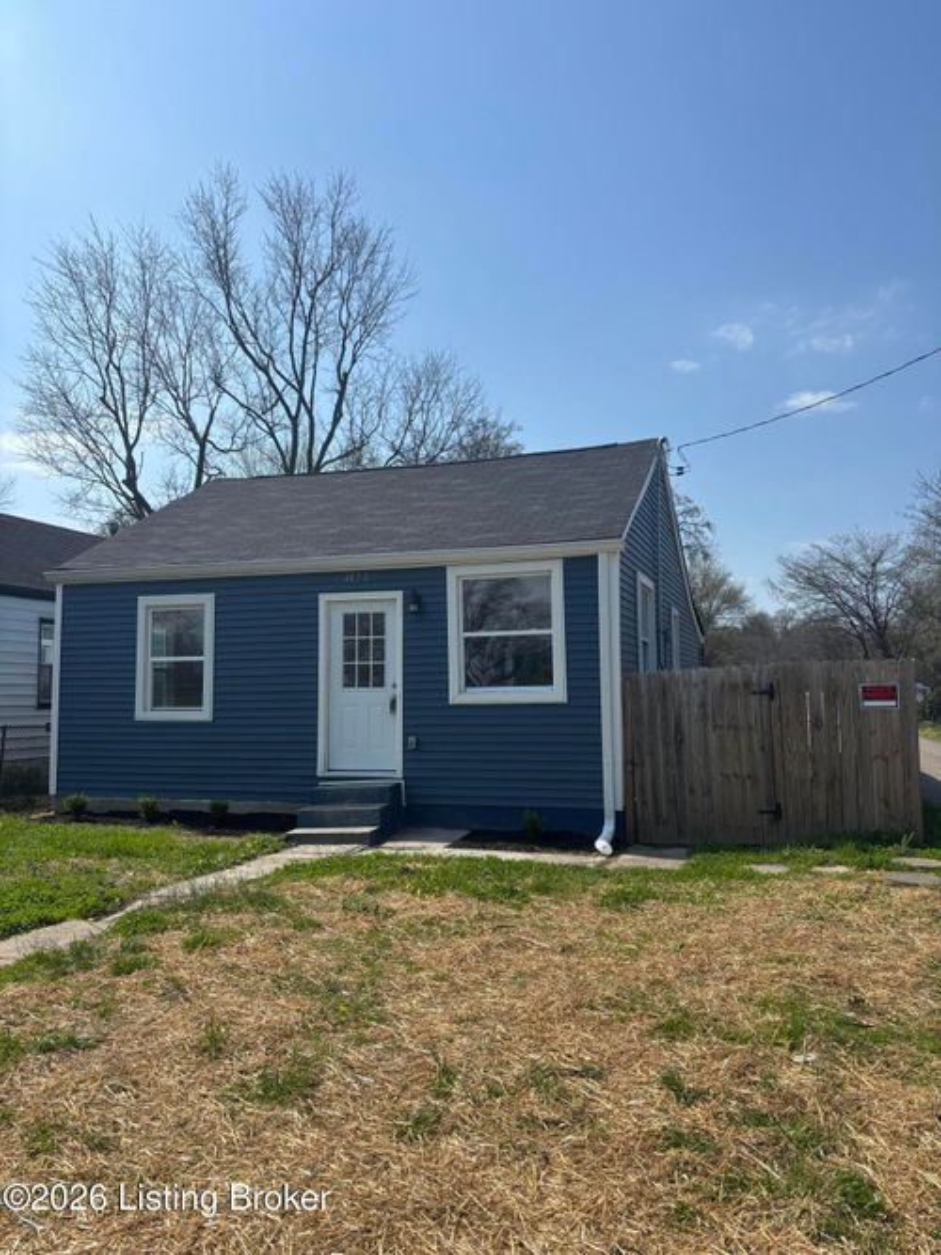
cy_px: 628
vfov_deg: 67.3
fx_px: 943
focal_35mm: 26
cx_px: 470
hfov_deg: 53.0
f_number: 1.6
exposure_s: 1/4630
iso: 50
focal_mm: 5.96
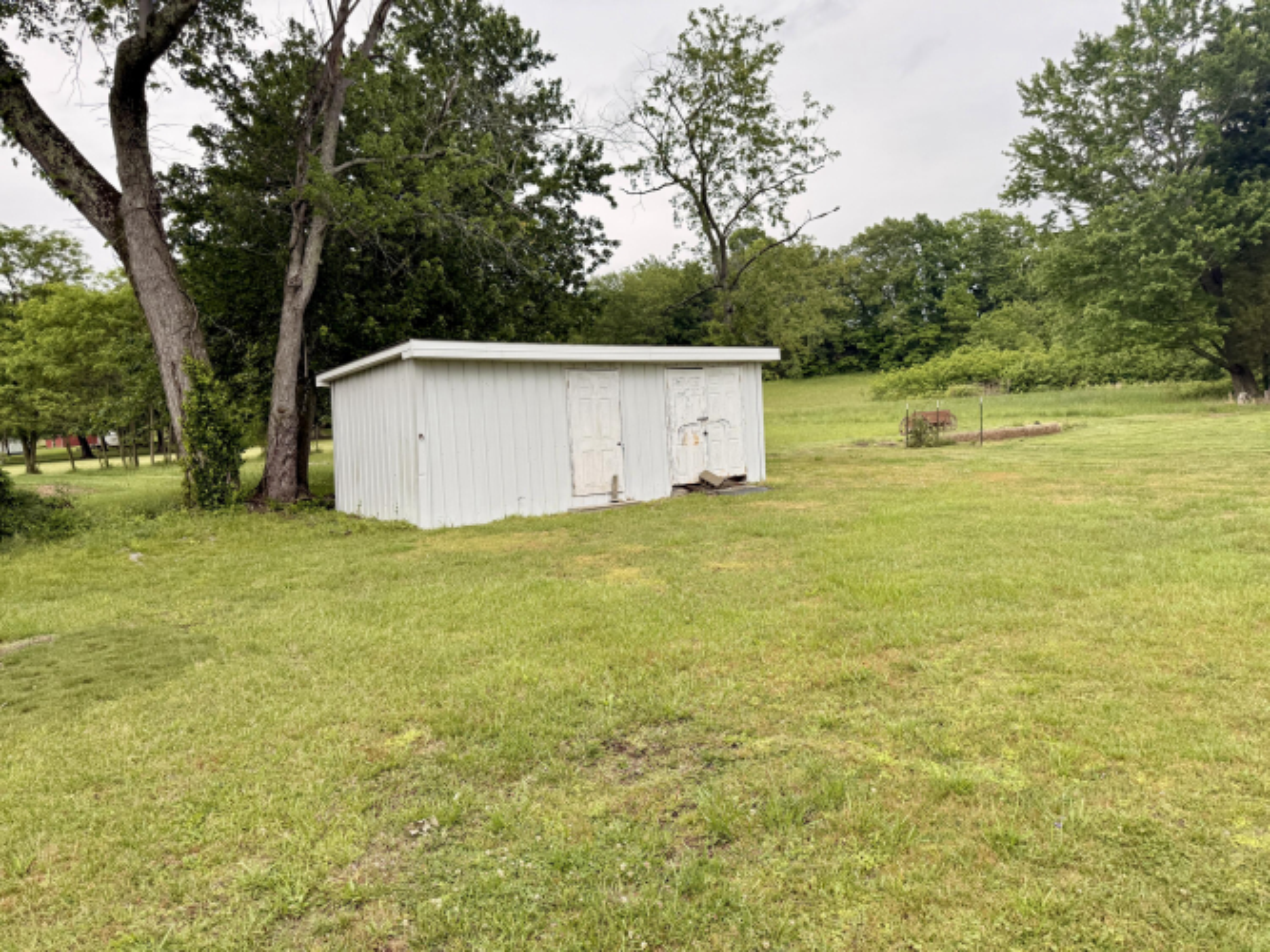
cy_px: 476
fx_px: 880
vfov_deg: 56.8
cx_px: 635
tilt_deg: -4.1
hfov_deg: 71.6
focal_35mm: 24
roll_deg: +1.4
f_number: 1.78
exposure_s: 1/1653
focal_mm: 6.76
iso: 100
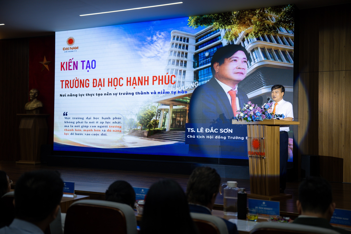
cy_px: 117
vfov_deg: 30.5
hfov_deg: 44.5
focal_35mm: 44
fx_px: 429
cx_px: 176
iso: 500
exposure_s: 1/320
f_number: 2.8
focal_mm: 44
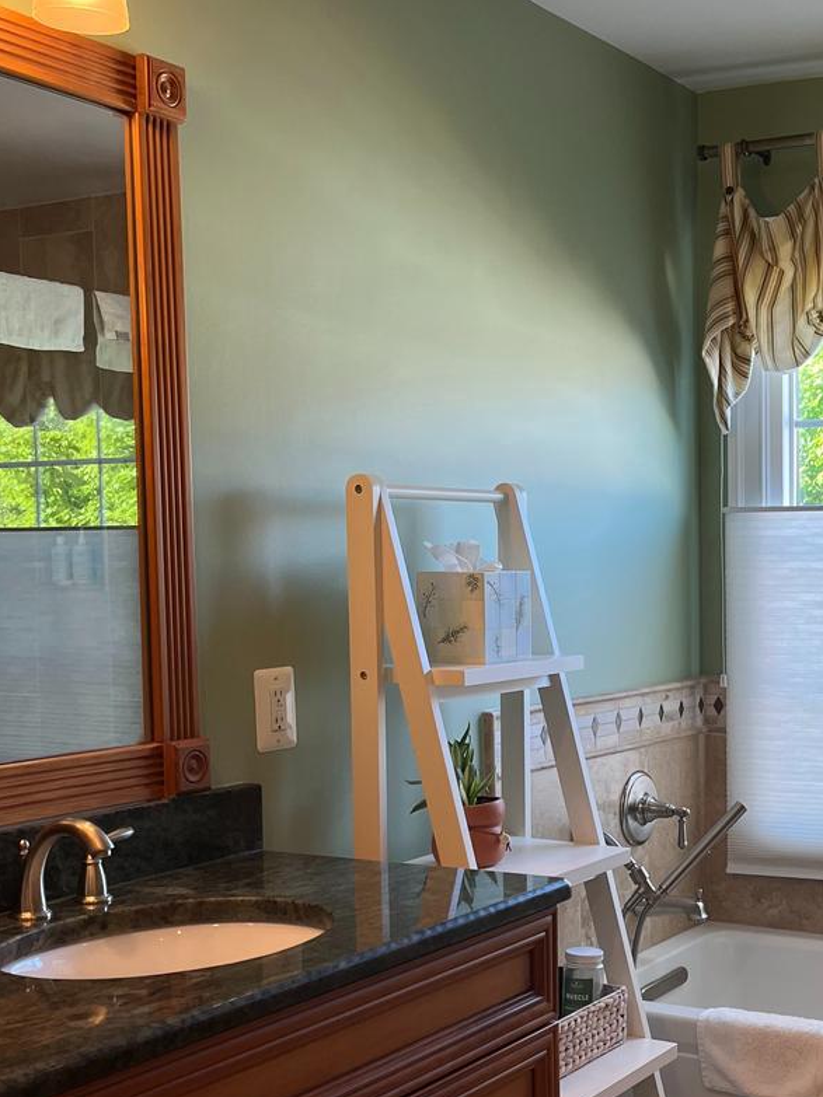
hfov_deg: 27.9
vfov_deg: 37.3
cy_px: 668
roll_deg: +1.4
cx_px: 669
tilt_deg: -4.1
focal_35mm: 51
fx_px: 1617
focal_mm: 5.1
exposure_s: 1/120
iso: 64
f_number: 1.6
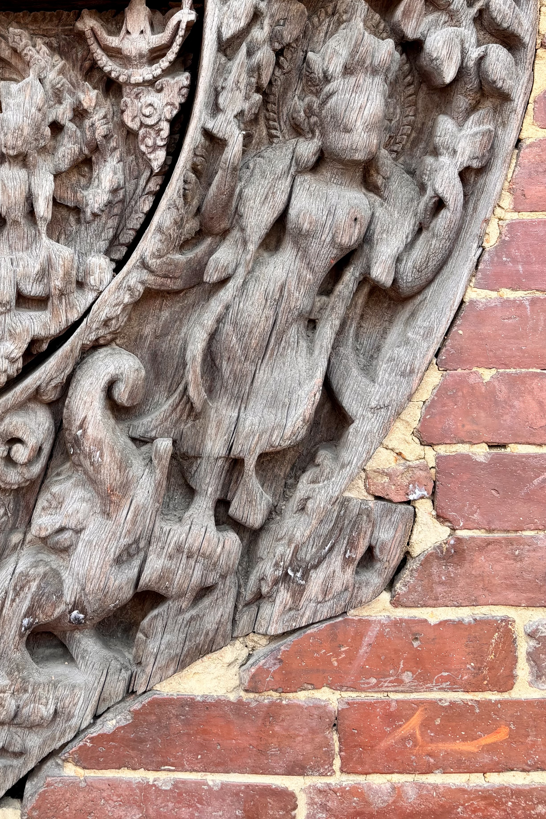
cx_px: 74
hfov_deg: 30.7
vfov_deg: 45.3
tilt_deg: +1.3
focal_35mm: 42
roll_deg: +0.4
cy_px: 236
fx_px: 955
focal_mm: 5.96
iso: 40
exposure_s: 1/162
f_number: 1.6
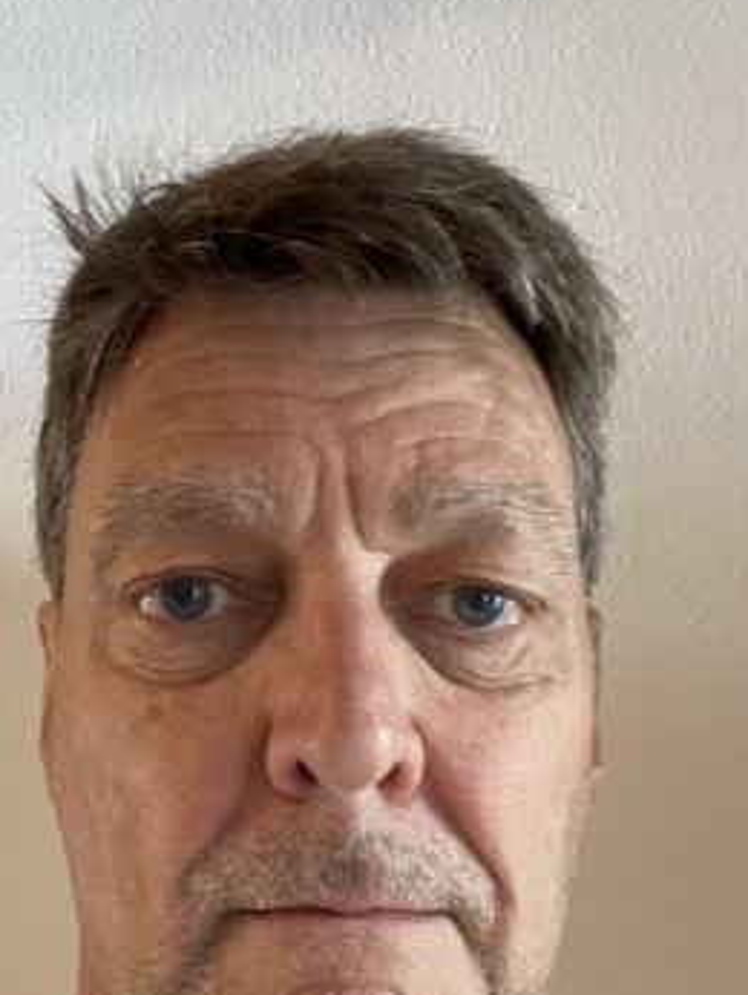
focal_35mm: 52
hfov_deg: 27.7
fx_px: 1496
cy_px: 751
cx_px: 184
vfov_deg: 35.9
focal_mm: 2.71
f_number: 2.2
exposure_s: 1/33
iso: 320
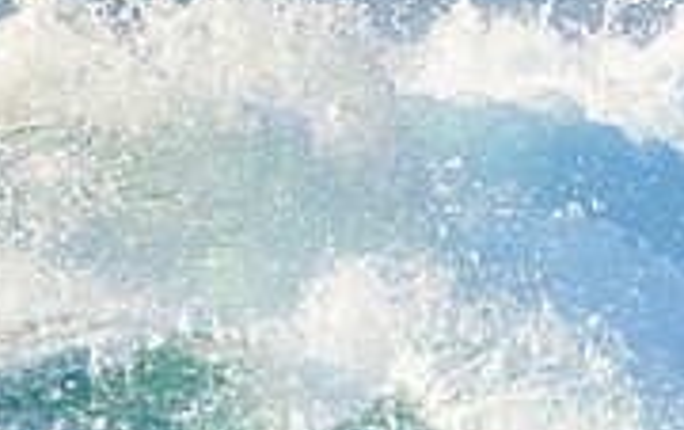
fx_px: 37422
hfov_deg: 1.0
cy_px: 497
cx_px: 1011
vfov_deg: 0.7
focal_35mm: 2005
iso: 640
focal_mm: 400
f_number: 5.6
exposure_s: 1/2000
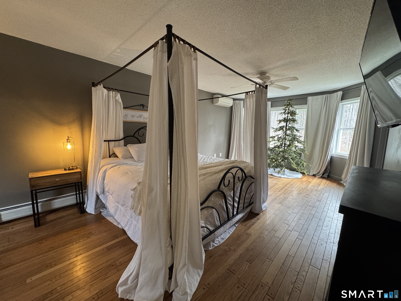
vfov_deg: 85.7
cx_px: 200
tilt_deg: -8.4
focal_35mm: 14
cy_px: 150
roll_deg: -1.0
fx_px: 162
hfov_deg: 102.1
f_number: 2.2
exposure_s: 1/60
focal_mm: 2.22
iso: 400
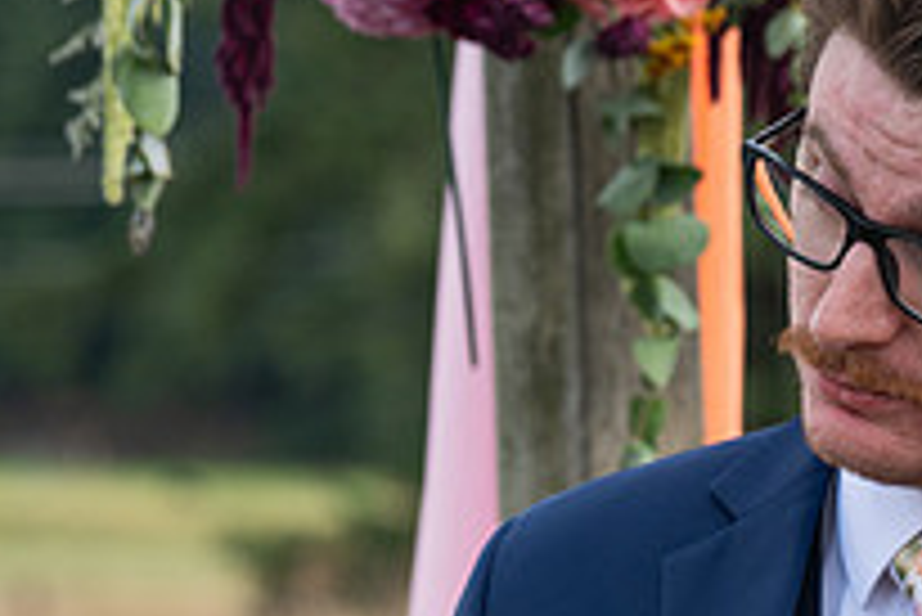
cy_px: 515
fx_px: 7099
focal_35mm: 277
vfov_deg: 5.0
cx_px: 1079
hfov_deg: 7.4
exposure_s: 1/640
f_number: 4.5
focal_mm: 98
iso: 400
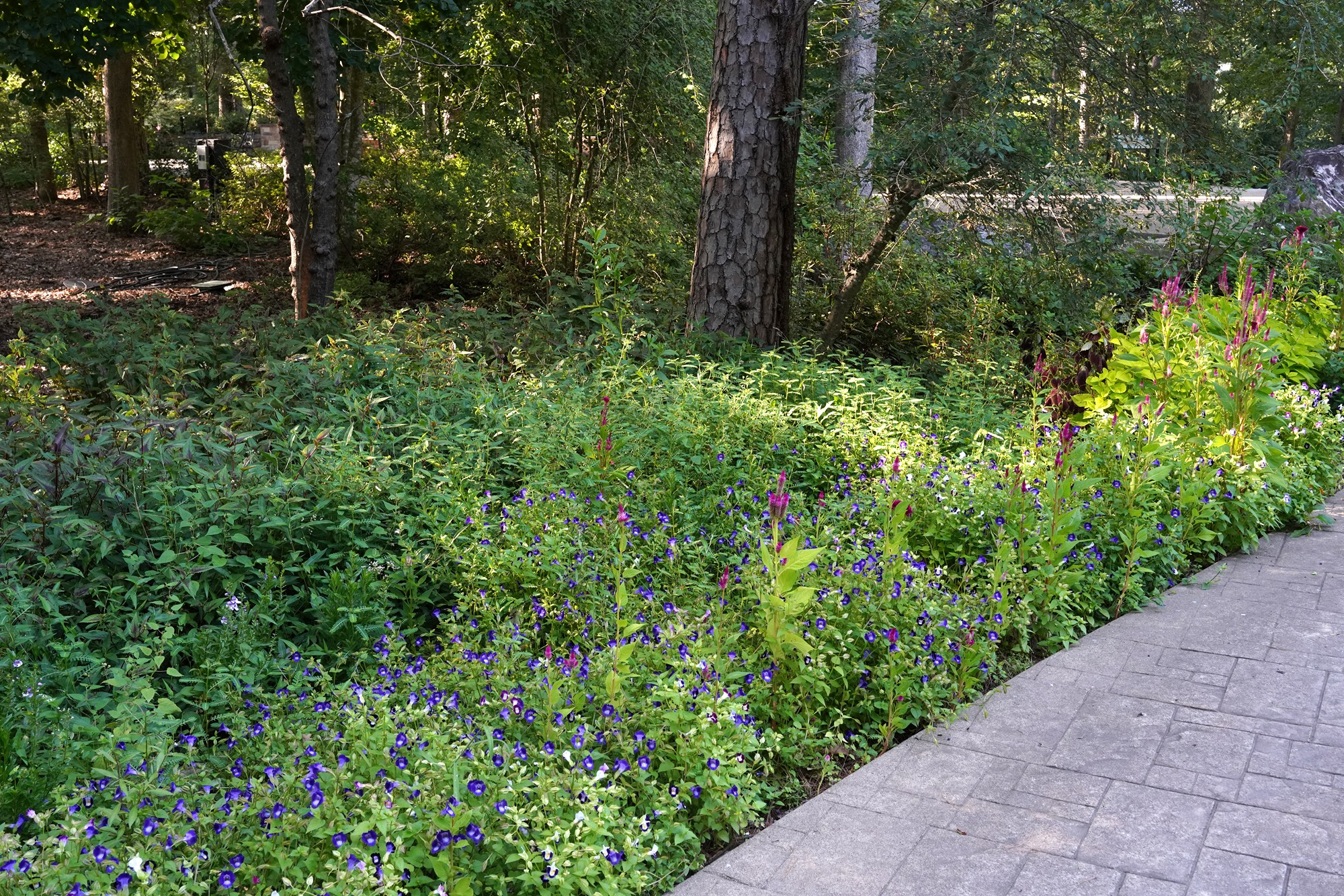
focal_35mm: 35
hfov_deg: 54.4
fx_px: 1307
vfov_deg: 37.9
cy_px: 448
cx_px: 672
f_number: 9
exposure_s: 1/100
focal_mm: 35
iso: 1600
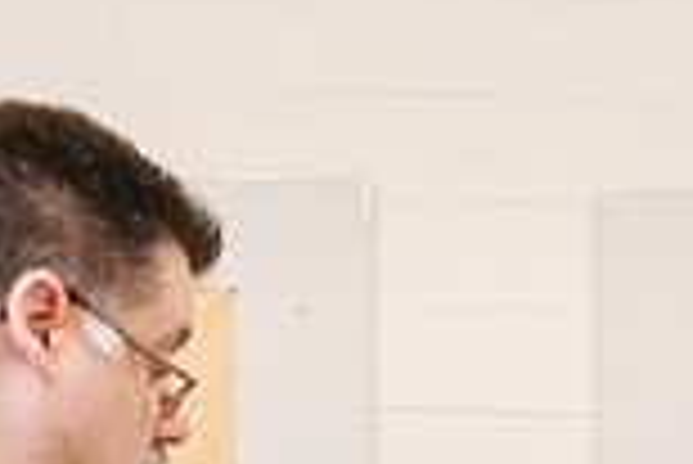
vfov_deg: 8.0
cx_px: 648
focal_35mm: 166
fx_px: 3198
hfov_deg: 12.3
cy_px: 840
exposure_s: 1/200
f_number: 3.5
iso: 800
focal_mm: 44
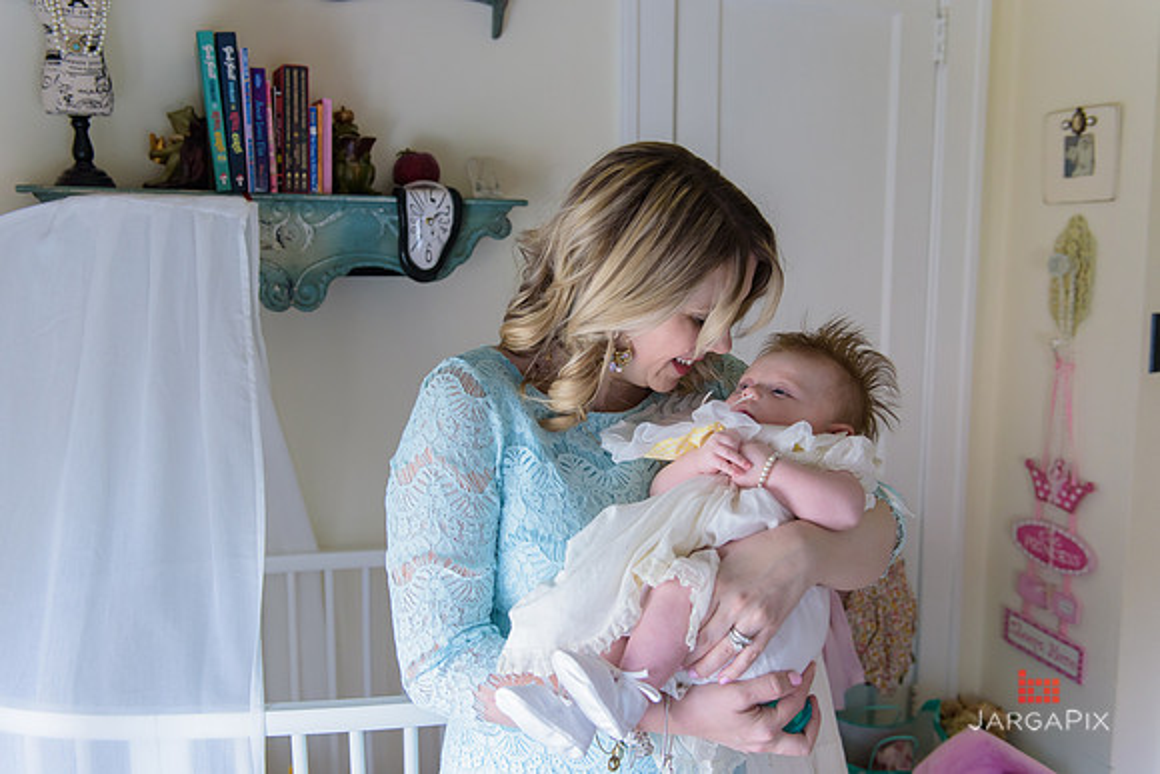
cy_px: 387
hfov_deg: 55.8
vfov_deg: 38.9
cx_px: 580
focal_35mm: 34
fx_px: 1096
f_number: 3.2
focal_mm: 34
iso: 1600
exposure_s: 1/160
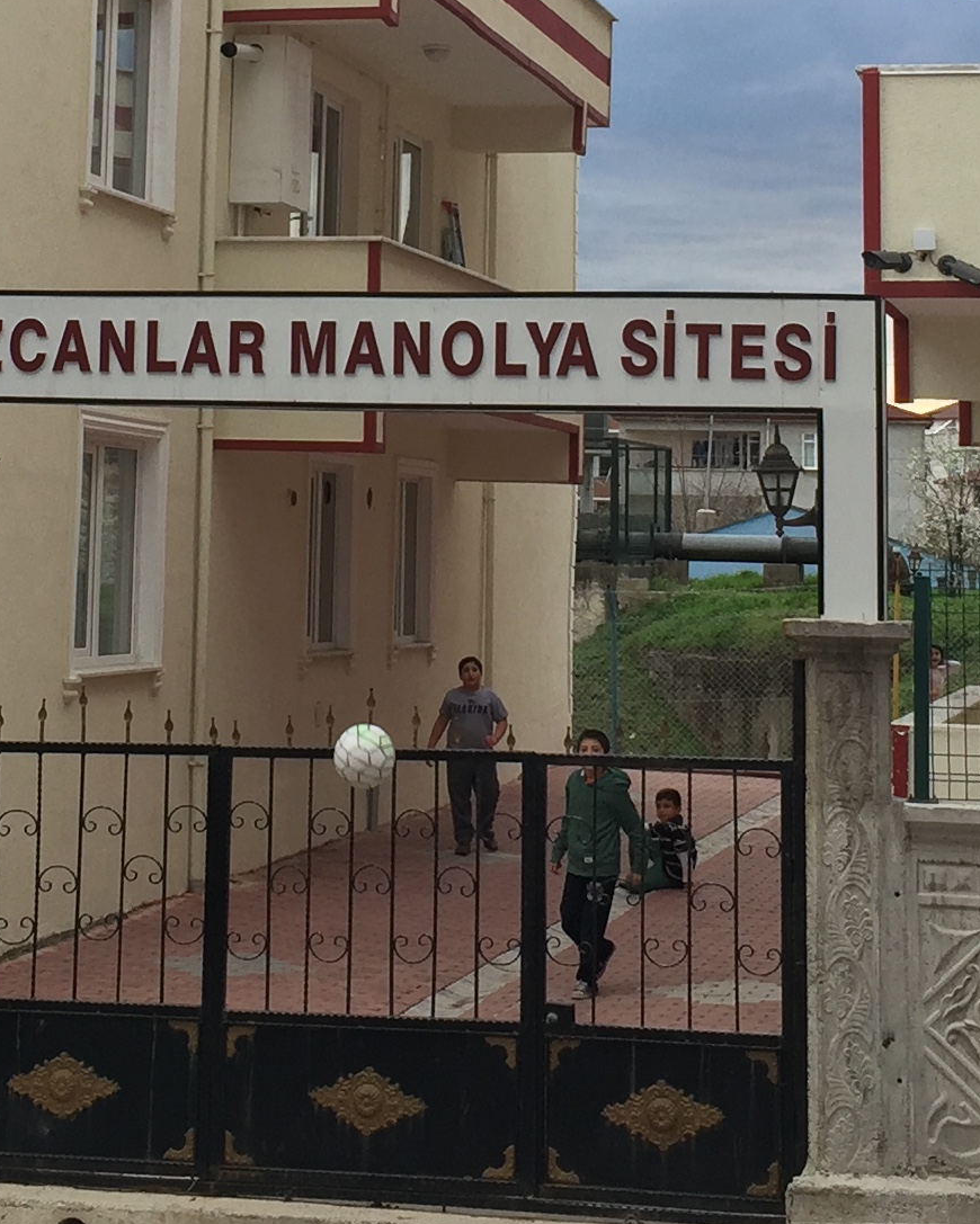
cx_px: 363
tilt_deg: +7.4
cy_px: 182
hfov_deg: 18.0
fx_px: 3081
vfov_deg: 22.1
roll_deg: -1.6
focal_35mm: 85
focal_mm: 4.15
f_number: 2.2
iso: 32
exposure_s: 1/264
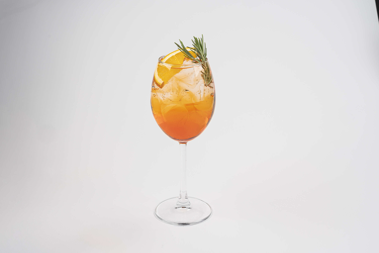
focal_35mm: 52
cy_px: 126
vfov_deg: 26.0
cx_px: 190
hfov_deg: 38.2
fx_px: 548
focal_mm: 52
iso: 100
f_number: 11
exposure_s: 1/13
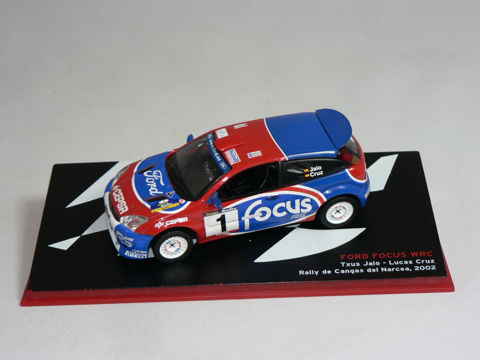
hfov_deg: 22.5
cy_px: 180
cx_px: 240
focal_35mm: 87
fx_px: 1206
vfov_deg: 17.0
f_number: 3.2
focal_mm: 14.5
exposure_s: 1/60
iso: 80
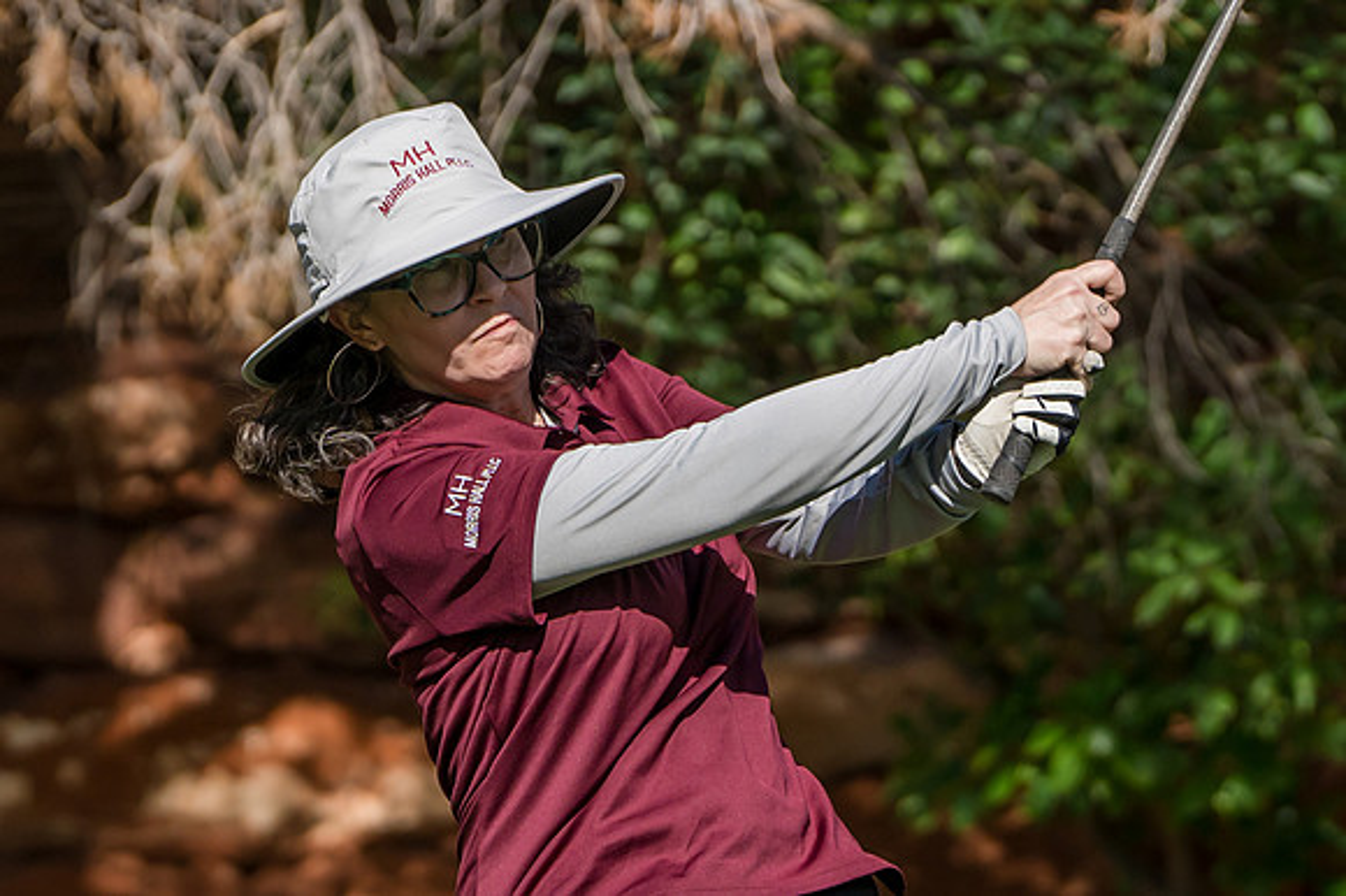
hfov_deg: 6.8
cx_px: 457
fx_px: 11254
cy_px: 940
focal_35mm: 301
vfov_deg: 4.5
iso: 320
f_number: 2.8
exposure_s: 1/8000
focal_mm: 114
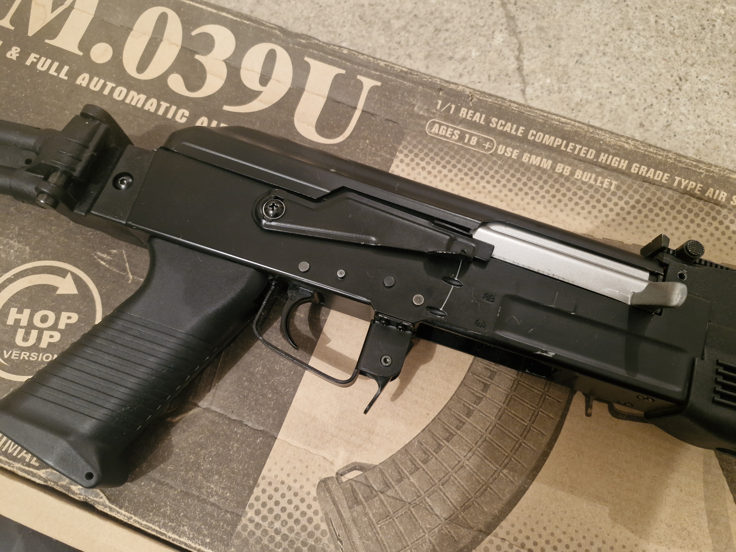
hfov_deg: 73.9
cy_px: 276
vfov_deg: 58.9
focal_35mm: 23
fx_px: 489
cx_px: 368
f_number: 1.8
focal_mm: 5.54
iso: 800
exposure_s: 1/25
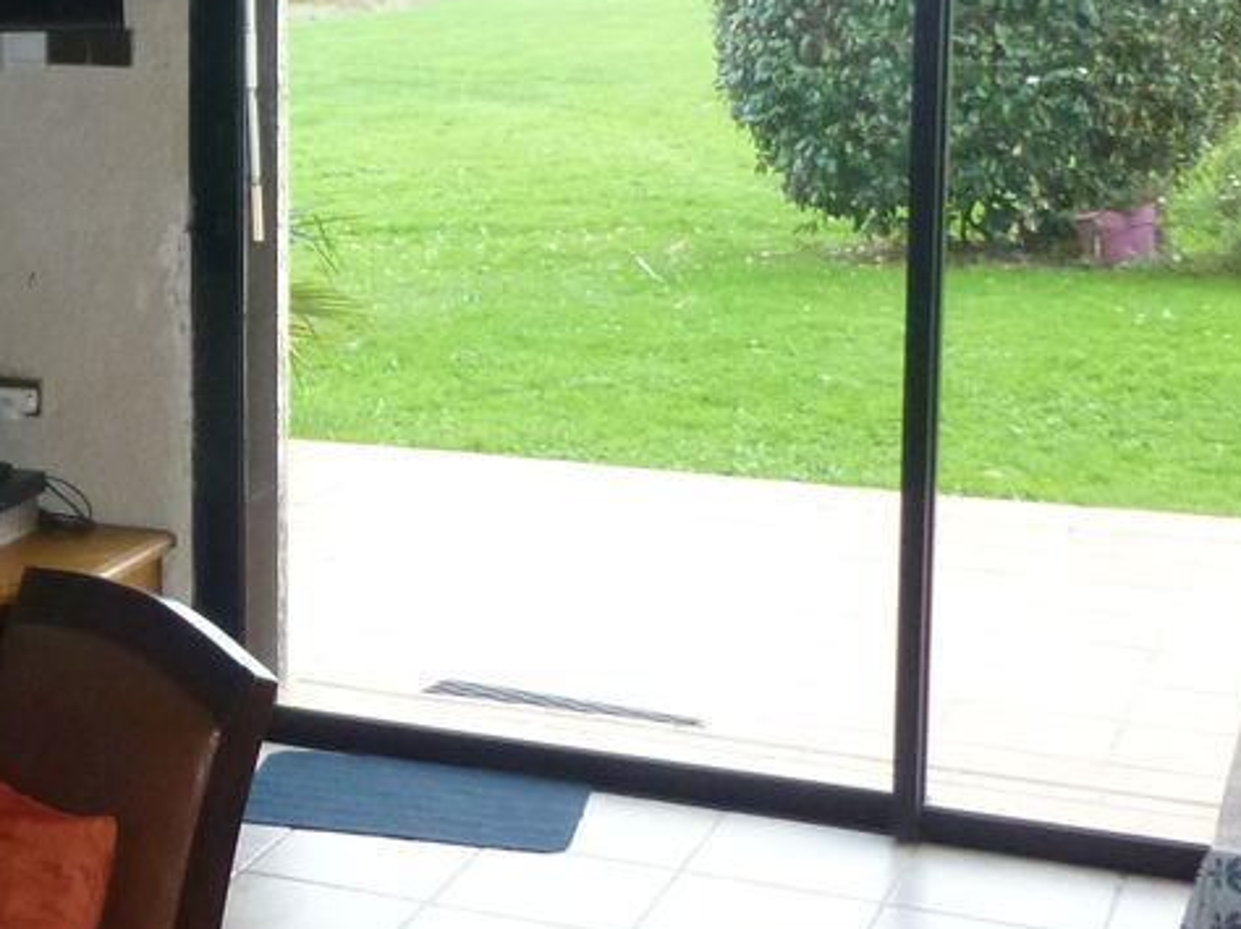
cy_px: 241
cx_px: -147
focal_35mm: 76
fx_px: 2723
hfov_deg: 23.9
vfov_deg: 19.2
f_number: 3.3
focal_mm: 4.3
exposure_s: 1/60
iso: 400
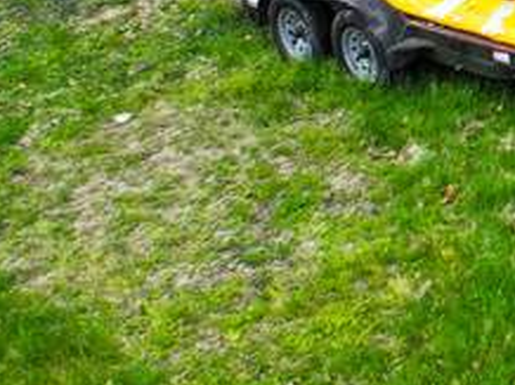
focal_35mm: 141
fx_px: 2095
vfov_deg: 10.0
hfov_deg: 11.7
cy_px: -270
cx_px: 1200
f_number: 2.8
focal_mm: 12.29
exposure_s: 1/1250
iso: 230
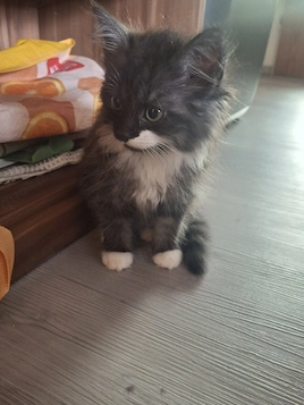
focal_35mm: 28
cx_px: 144
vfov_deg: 63.4
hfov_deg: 49.8
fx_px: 328
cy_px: 196
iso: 320
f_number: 1.8
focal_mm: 4.69
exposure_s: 1/33
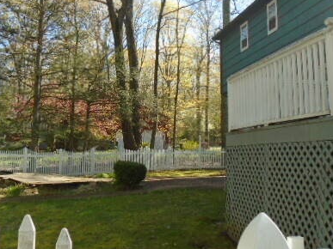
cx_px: 144
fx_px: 414
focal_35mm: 43
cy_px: 100
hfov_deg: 43.8
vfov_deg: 33.5
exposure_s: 1/320
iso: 100
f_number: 3.2
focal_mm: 4.6
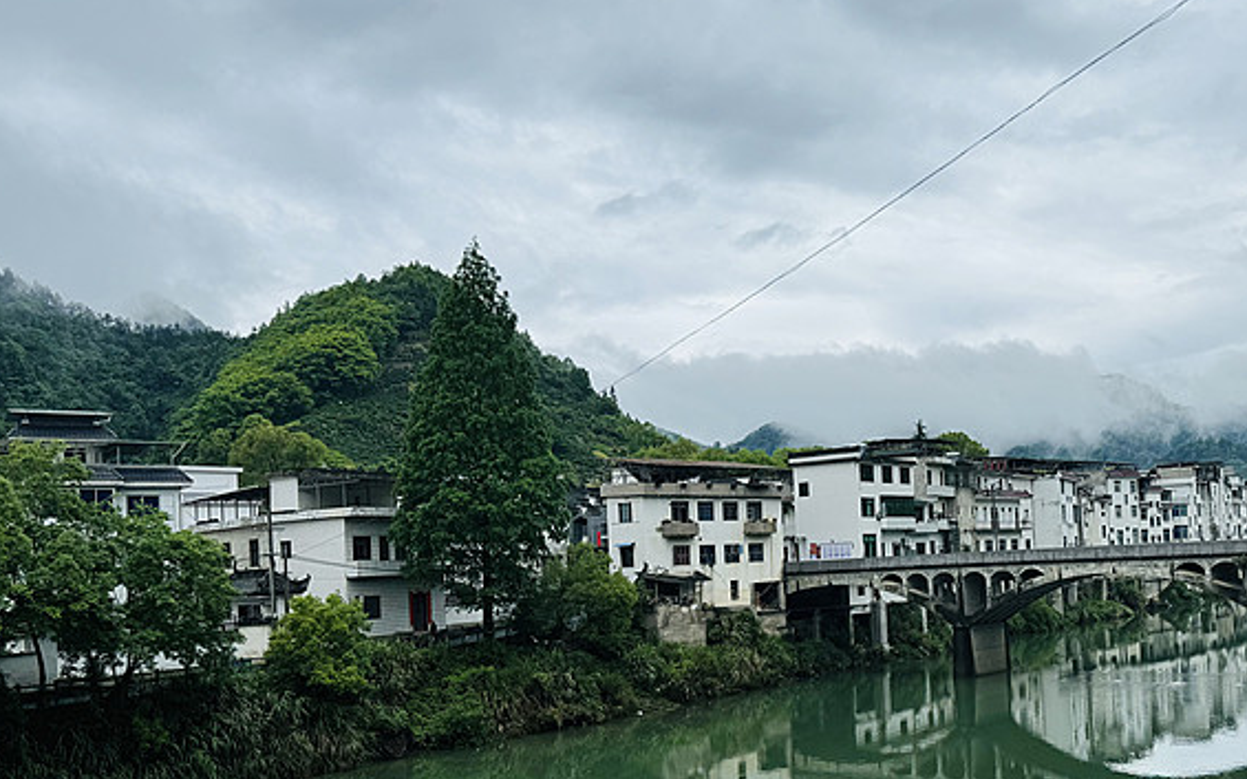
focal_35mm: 36
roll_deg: +3.4
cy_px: 523
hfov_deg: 52.9
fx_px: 1223
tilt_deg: +1.4
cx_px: 834
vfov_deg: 35.0
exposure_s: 1/1395
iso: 80
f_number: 1.78
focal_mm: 6.76
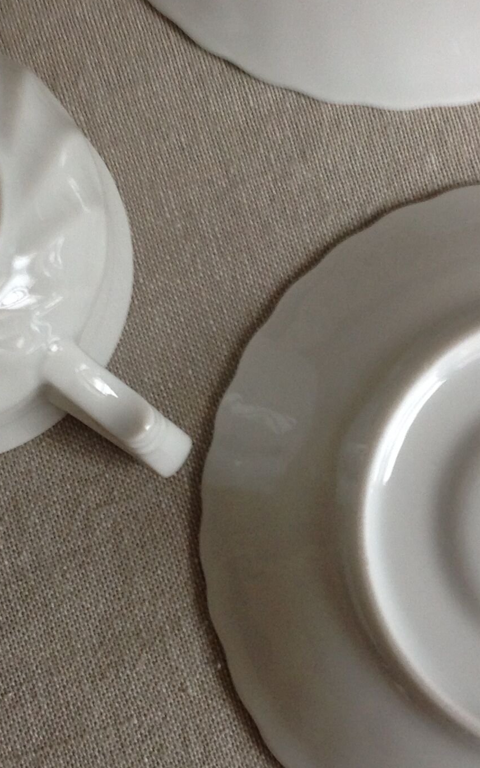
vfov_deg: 29.4
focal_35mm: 70
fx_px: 1466
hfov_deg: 18.6
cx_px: 181
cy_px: 356
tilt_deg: -85.0
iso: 100
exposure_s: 1/15
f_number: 2.4
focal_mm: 4.28
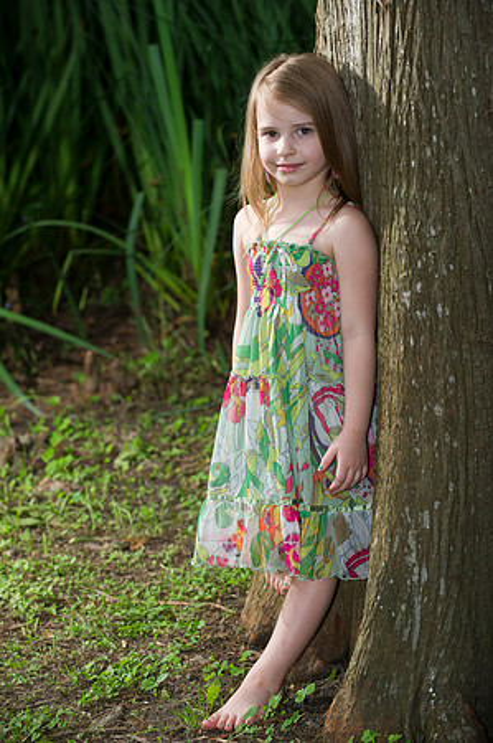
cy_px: 372
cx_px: 246
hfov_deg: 11.4
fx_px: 2471
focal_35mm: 120
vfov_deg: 17.1
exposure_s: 1/200
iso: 200
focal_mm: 120
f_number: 5
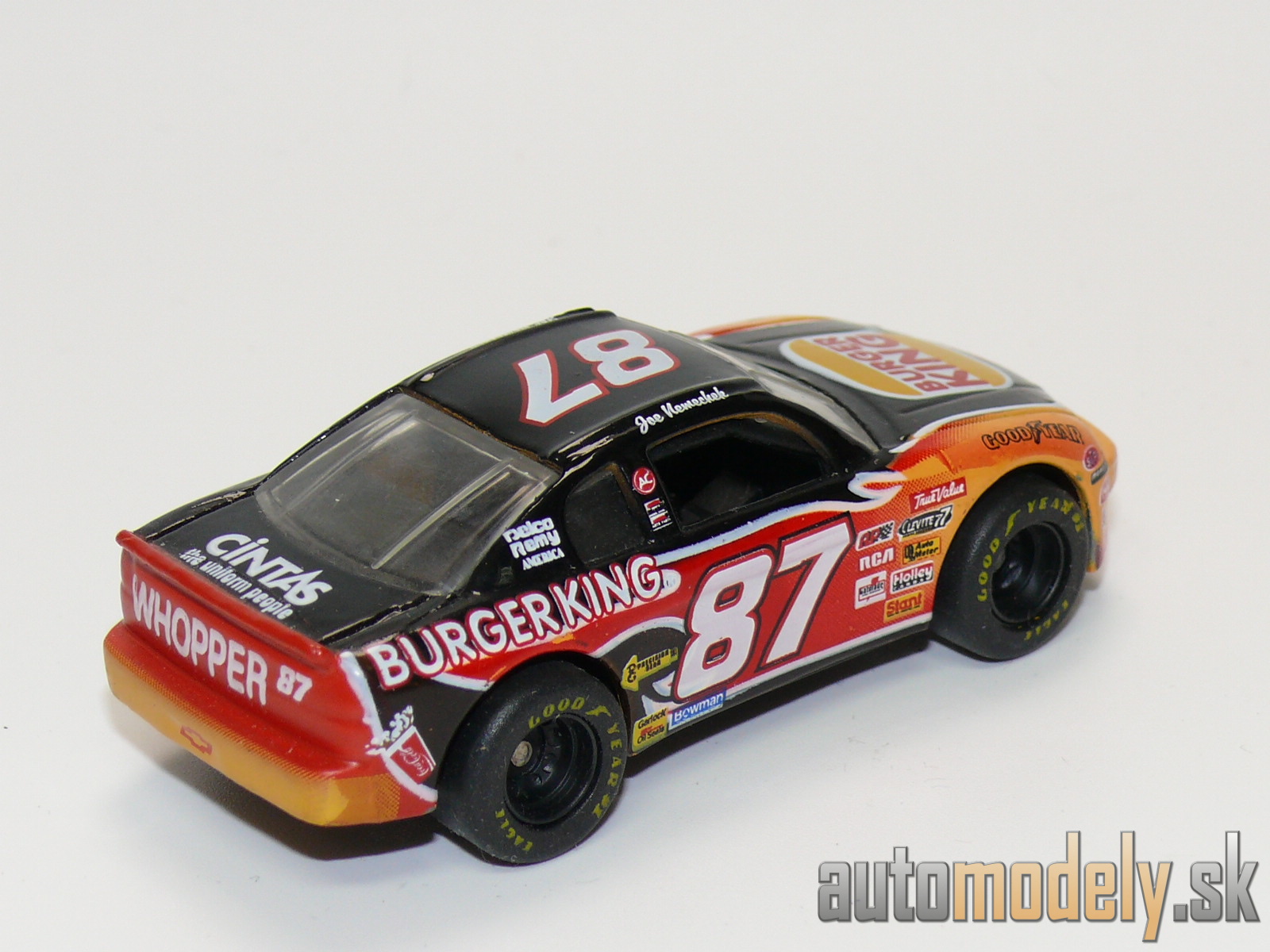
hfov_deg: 17.0
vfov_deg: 12.8
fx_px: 4256
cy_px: 476
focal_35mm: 116
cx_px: 635
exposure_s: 1/30
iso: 100
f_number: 4
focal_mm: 14.3
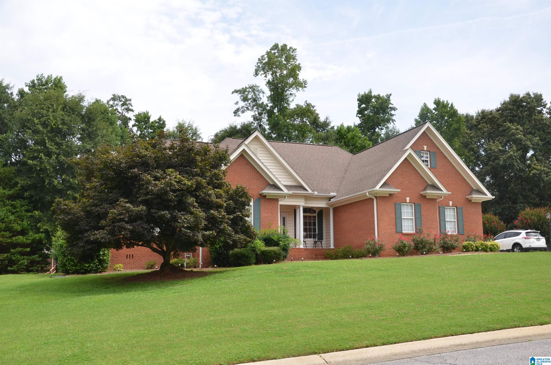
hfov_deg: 57.3
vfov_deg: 39.8
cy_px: 182
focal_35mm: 33
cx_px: 276
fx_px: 504
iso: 100
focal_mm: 22
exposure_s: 1/250
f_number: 6.3
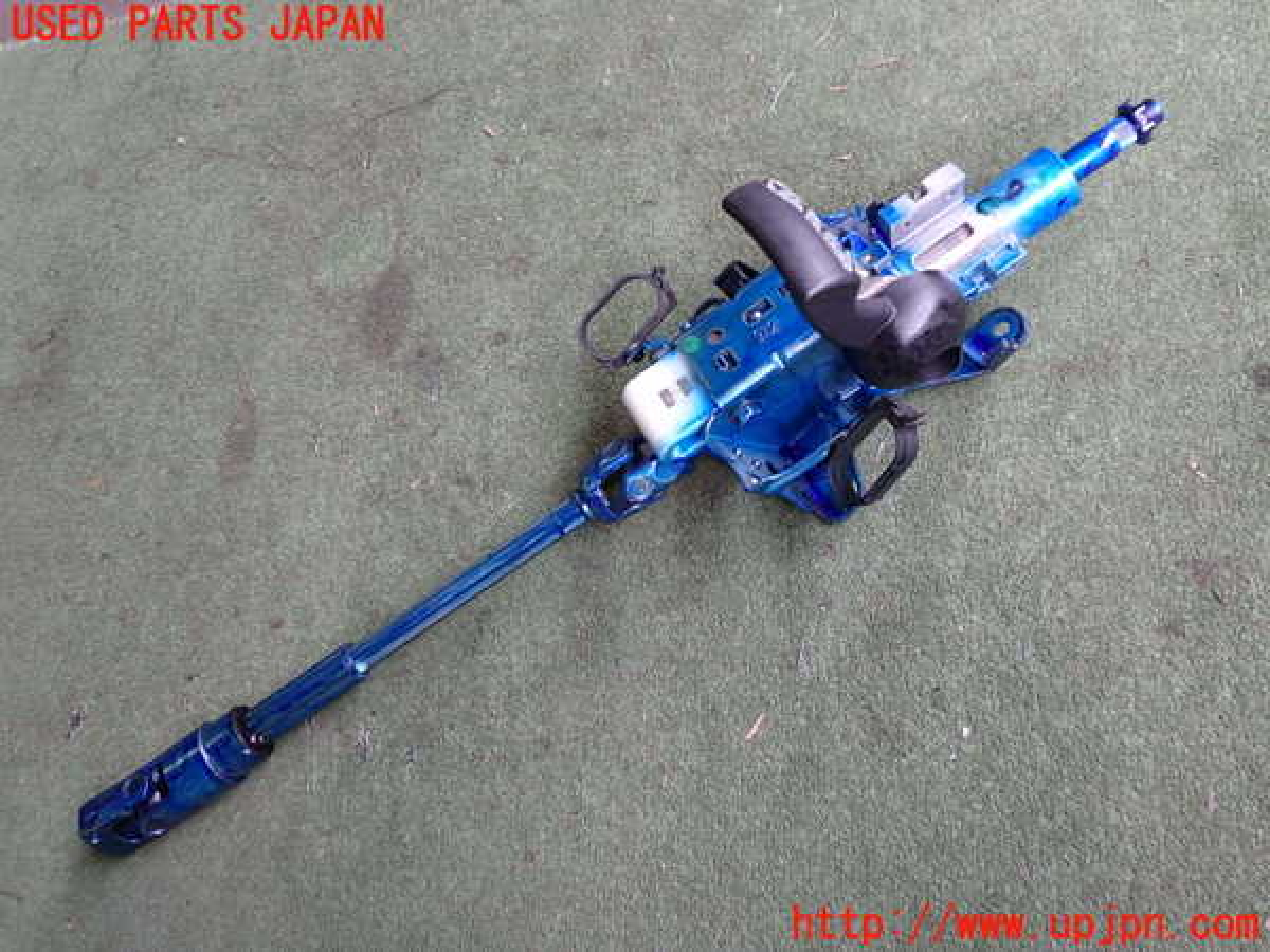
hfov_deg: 60.0
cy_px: 476
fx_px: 1101
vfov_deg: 46.8
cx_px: 635
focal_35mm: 30
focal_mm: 5.4
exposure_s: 1/60
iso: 200
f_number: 2.3
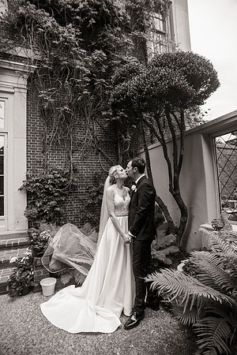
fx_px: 197
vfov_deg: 84.0
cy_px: 178
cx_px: 118
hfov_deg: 61.9
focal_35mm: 20
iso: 400
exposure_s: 1/125
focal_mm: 20
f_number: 3.5
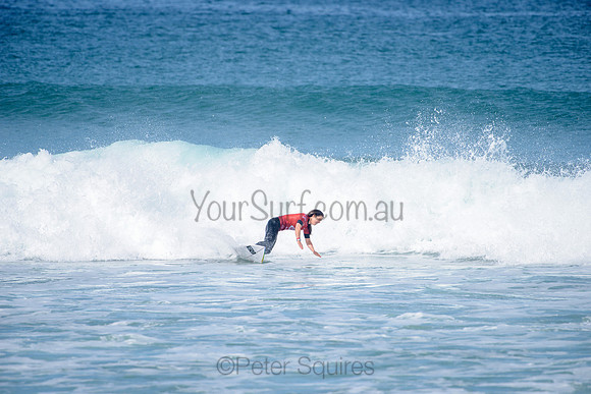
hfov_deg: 4.1
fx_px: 8210
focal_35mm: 500
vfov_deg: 2.8
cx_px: 296
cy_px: 197
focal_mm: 500
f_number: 6.3
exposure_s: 1/2500
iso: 250
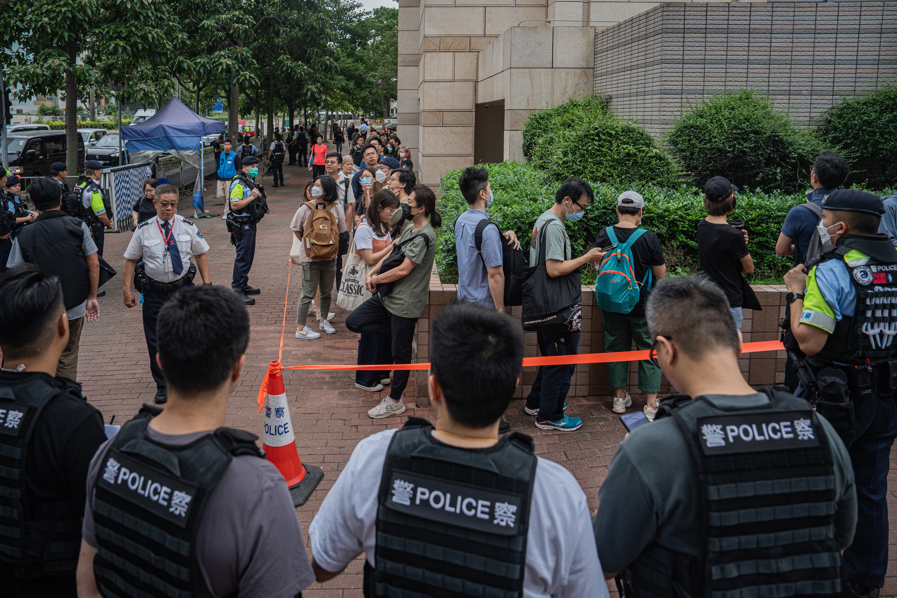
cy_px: 299
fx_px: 598
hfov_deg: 73.7
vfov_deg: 53.1
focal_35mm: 24
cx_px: 448
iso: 400
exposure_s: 1/500
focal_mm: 24
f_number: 4
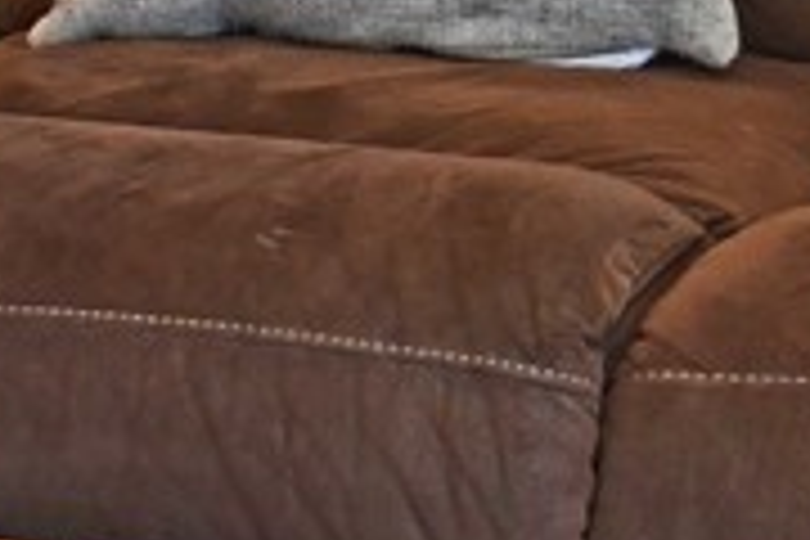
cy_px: -1048
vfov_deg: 6.9
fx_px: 4072
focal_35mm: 181
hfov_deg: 11.2
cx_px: 936
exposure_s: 1/125
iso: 1600
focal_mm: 20
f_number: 4.8
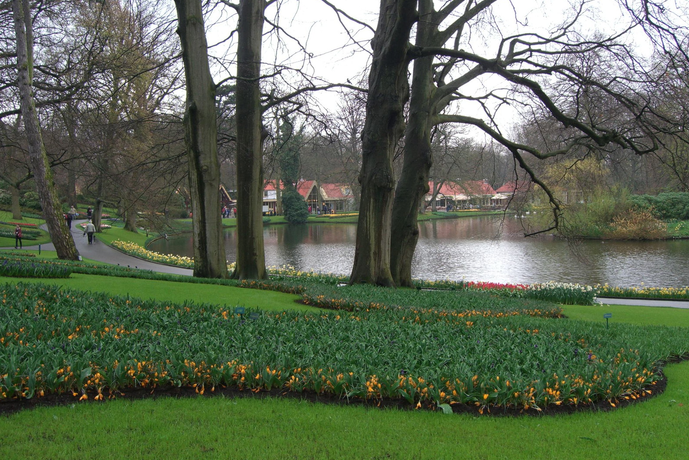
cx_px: 344
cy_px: 202
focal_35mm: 40
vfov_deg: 33.4
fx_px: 765
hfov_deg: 48.5
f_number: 8
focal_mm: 7.9
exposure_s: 1/30
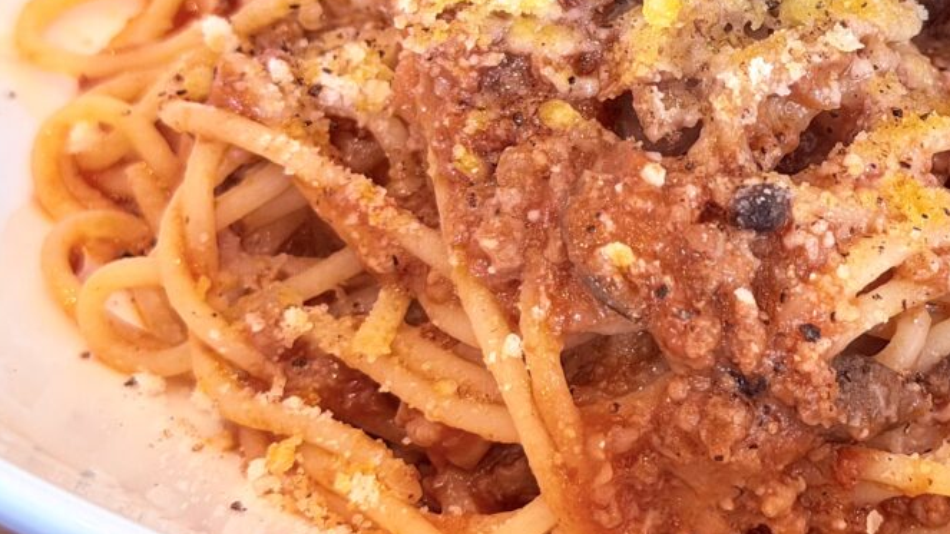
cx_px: 798
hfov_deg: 20.8
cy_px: 117
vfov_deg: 12.0
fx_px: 2544
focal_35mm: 101
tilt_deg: -45.8
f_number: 1.78
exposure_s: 1/122
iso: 80
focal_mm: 6.76
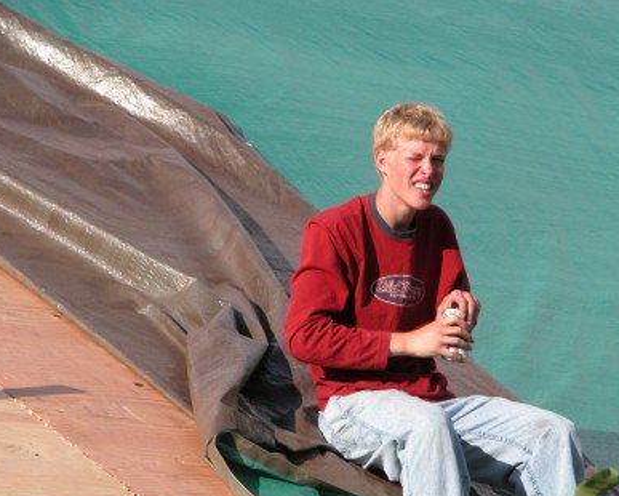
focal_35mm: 339
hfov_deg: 5.7
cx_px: 350
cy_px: 286
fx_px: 6214
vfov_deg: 4.6
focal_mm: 71.2
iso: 100
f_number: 5.9
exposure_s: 1/334
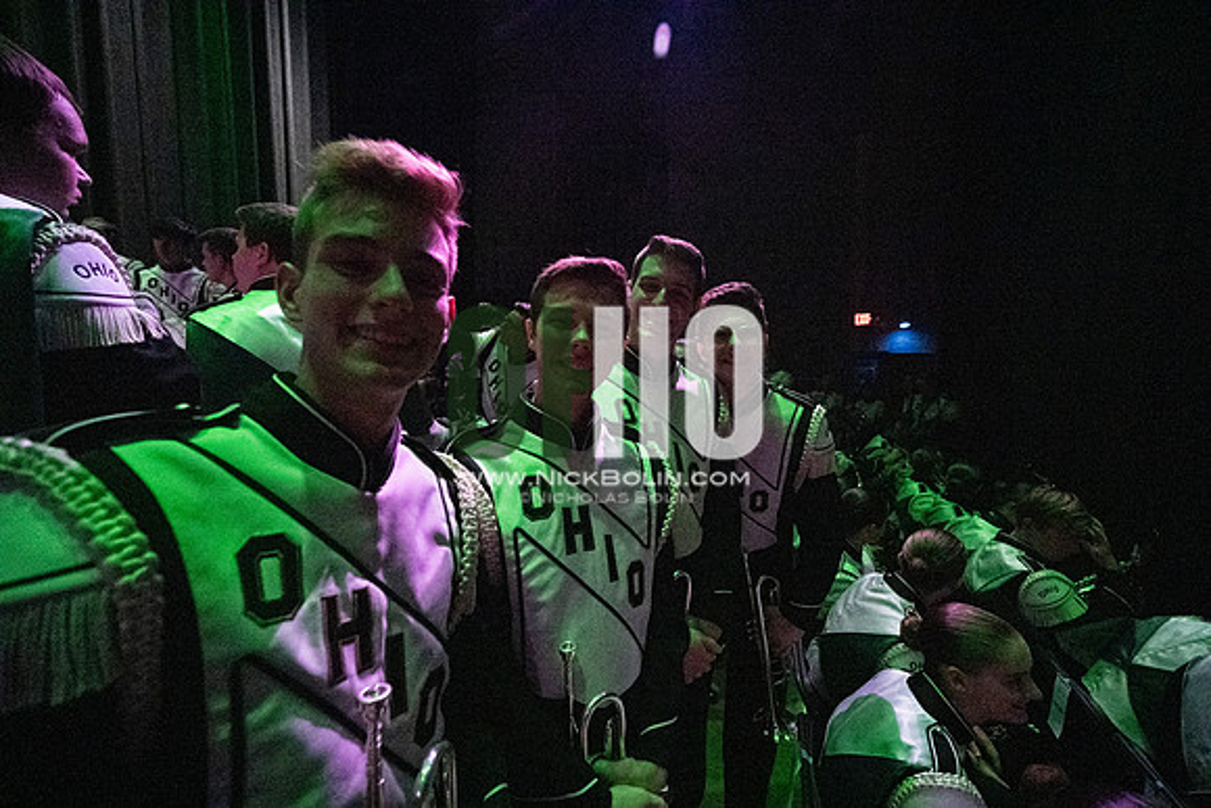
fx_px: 471
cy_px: 404
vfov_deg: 81.2
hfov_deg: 104.2
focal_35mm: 14
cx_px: 606
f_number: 4
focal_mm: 14
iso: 25600
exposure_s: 1/400
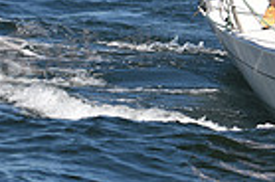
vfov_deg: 4.3
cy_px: -64
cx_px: 255
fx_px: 2393
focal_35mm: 314
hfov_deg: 6.6
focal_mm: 75
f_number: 4.5
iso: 200
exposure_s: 1/800
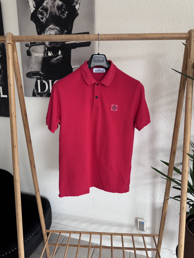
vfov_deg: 71.6
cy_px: 129
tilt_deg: -13.1
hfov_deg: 56.8
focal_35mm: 24
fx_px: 179
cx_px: 97
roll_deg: +0.4
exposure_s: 1/60
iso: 320
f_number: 1.78
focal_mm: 6.76
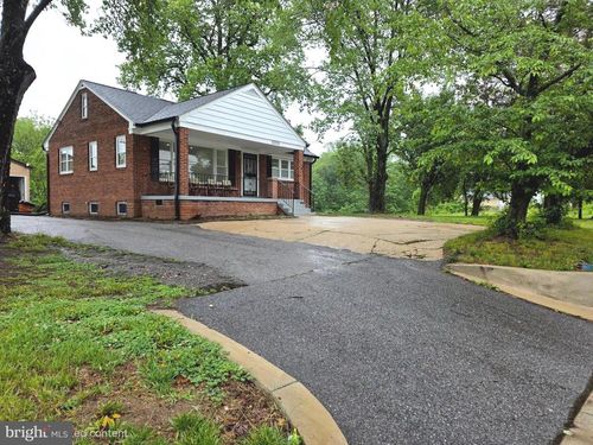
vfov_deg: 58.9
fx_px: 394
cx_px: 296
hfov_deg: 73.9
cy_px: 222
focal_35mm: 23
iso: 80
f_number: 1.7
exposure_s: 1/1429
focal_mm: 6.3
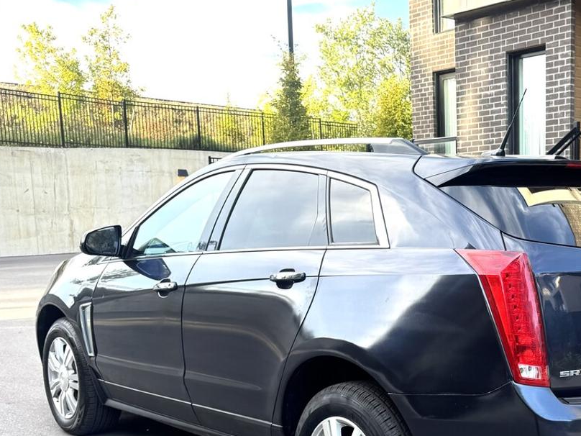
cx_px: 438
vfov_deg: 36.8
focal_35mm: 38
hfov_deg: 47.1
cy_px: 328
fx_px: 638
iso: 80
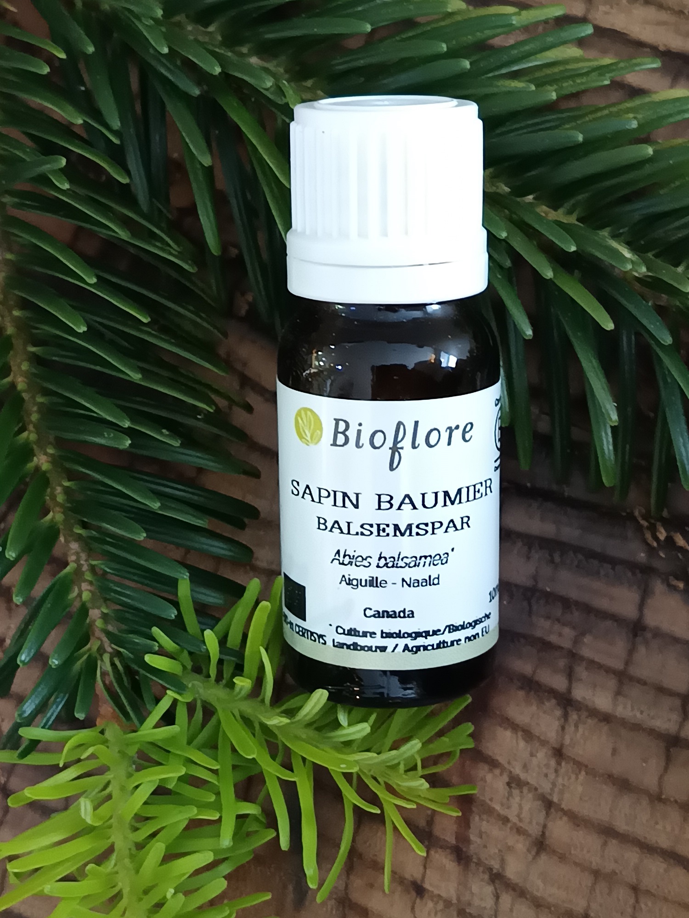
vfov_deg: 71.6
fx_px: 637
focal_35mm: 24
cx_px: 344
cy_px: 459
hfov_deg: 56.8
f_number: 1.7
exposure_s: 1/25
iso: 1499
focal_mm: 5.31
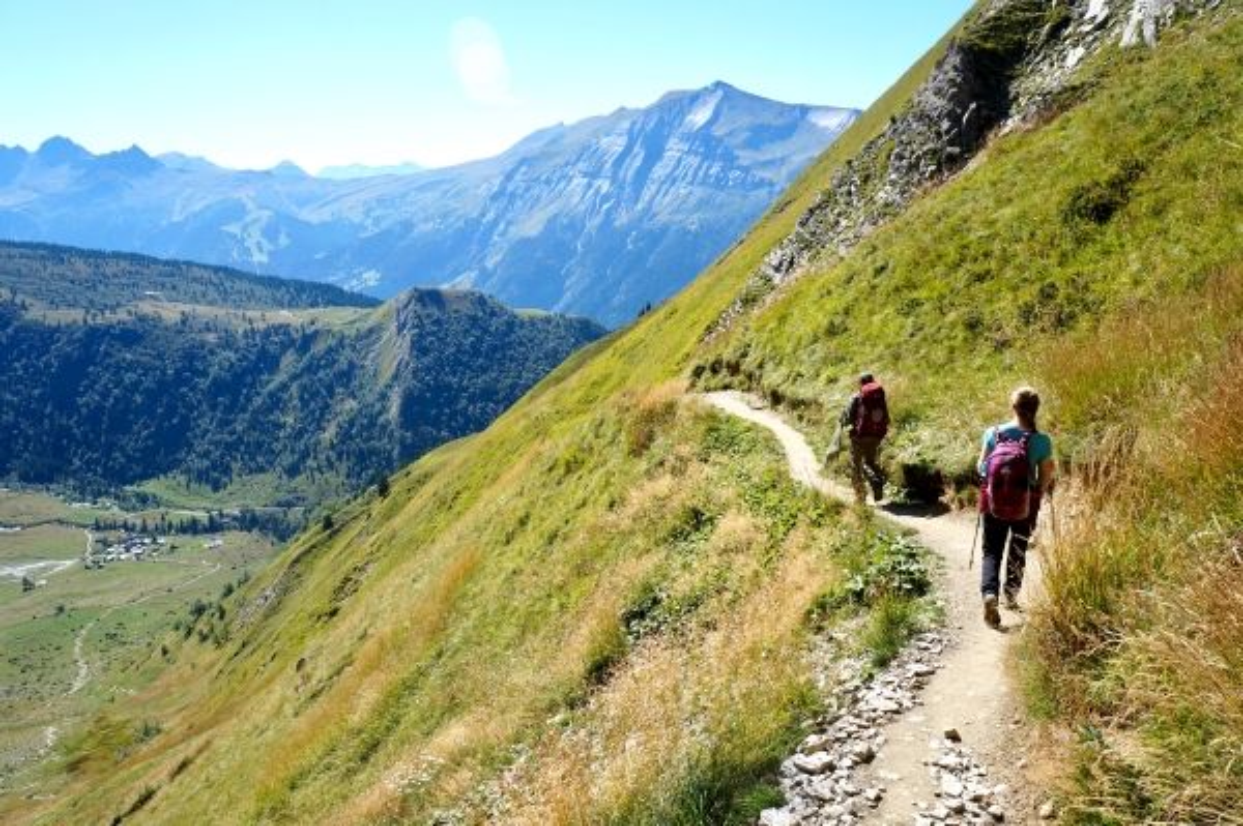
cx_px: 622
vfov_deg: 47.9
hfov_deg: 67.4
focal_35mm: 27
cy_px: 413
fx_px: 931
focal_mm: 18
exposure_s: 1/640
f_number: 8
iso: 400
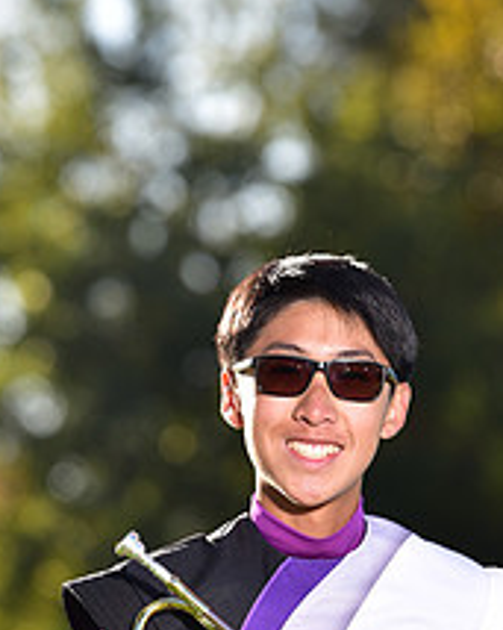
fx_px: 9479
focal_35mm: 509
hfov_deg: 3.0
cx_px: 313
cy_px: 704
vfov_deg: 3.8
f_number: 5
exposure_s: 1/200
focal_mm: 200
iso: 80
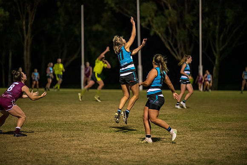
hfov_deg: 10.3
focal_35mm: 200
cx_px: 124
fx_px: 1372
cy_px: 82
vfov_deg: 6.9
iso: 6400
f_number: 2.8
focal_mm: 200
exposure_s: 1/800
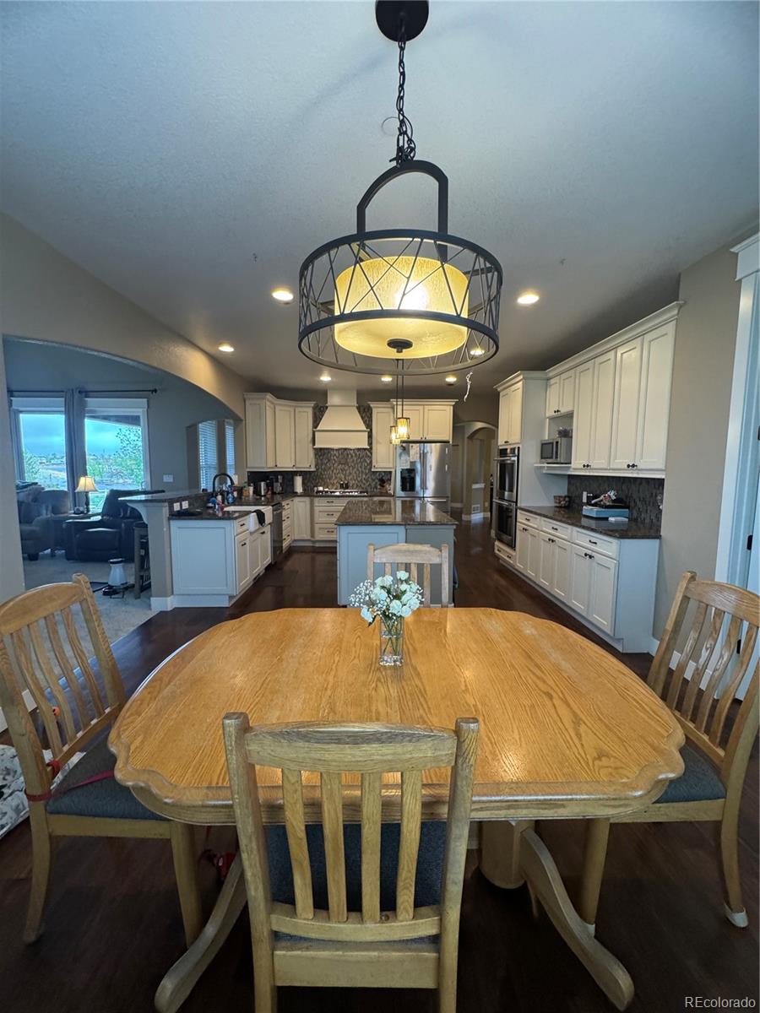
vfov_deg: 102.1
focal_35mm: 14
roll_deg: -0.6
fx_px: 410
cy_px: 506
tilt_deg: -5.5
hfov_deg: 85.7
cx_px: 380
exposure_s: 1/120
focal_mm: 2.22
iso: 320
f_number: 2.2
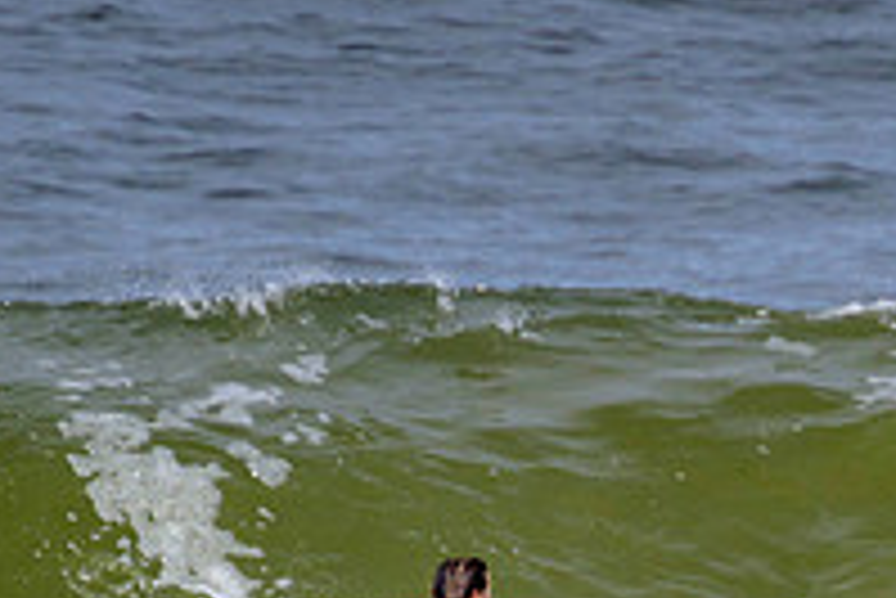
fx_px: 57982
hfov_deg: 0.9
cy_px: 848
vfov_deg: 0.6
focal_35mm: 2328
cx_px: 851
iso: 800
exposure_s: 1/2000
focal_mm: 800
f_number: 11
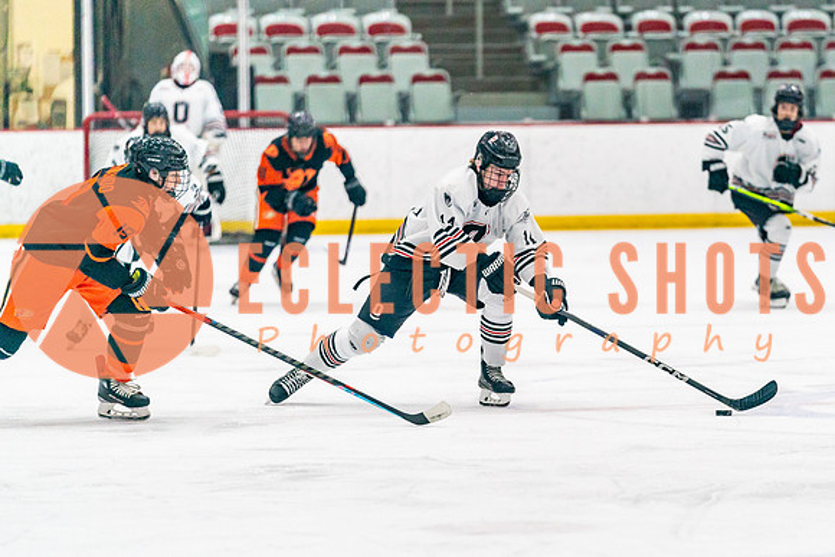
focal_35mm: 257
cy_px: 330
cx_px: 537
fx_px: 5969
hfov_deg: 8.0
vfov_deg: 5.3
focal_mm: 200
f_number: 2.8
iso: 3200
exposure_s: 1/1250
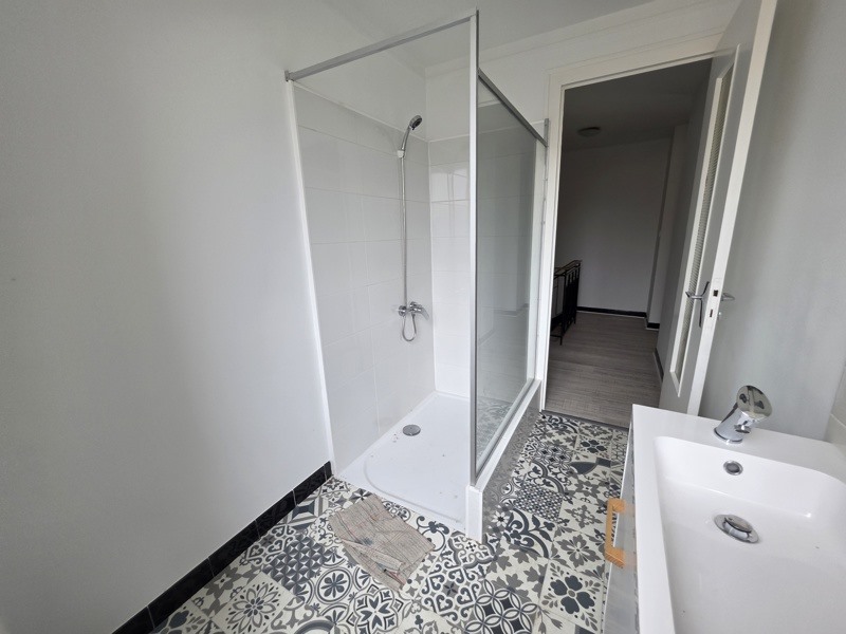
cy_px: 317
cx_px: 423
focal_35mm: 13
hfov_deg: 106.2
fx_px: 318
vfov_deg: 89.9
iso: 80
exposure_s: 1/100
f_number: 1.9
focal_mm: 2.2
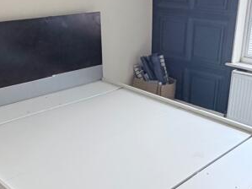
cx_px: 160
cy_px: 124
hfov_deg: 39.4
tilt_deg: -23.0
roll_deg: -1.4
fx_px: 349
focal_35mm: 48
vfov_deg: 30.1
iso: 250
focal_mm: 2.22
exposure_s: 1/121
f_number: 2.2
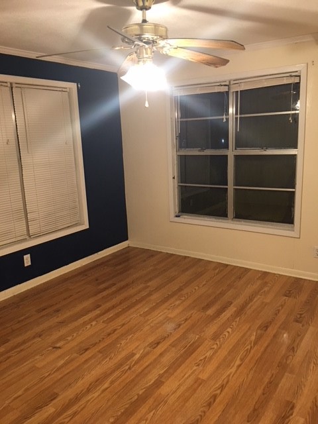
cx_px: 159
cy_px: 212
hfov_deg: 48.2
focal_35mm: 29
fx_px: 355
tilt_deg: -11.0
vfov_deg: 61.7
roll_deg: +1.3
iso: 80
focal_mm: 4.15
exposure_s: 1/10
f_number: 2.2
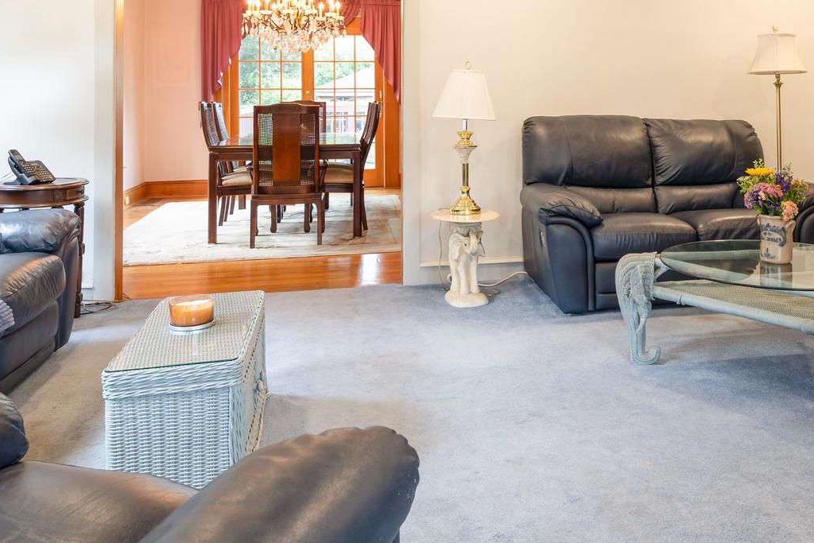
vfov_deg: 39.3
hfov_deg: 57.2
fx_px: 724
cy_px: 97
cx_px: 552
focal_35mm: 32
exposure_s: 1/8
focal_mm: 16
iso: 320
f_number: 6.3
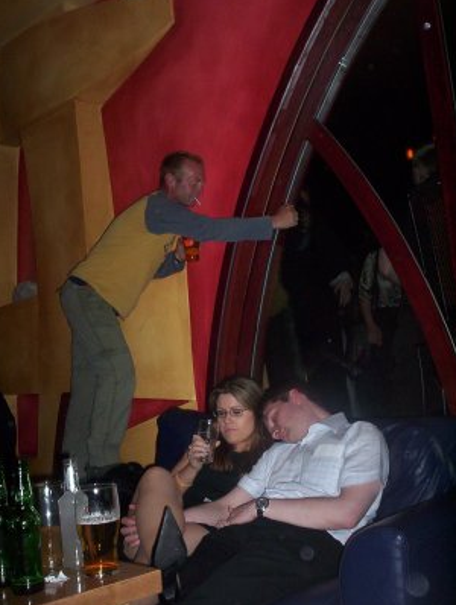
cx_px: 228
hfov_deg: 36.9
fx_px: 683
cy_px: 301
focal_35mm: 39
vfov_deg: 47.8
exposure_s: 1/60
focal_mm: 4.99
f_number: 4.5
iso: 140
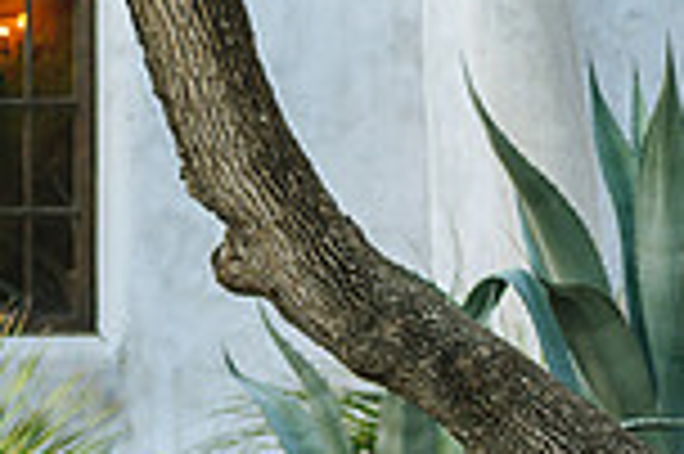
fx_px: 3796
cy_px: 530
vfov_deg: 6.8
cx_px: -636
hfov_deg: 9.7
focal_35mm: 200
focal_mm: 48
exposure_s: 1/400
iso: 320
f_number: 3.5
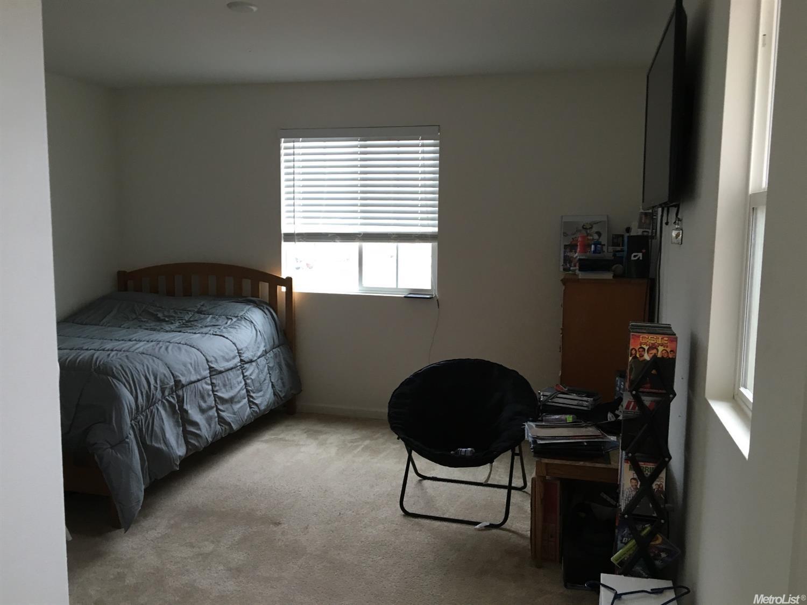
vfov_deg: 48.2
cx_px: 404
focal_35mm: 29
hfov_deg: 61.7
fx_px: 676
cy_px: 302
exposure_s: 1/30
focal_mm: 4.15
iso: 80
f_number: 2.2
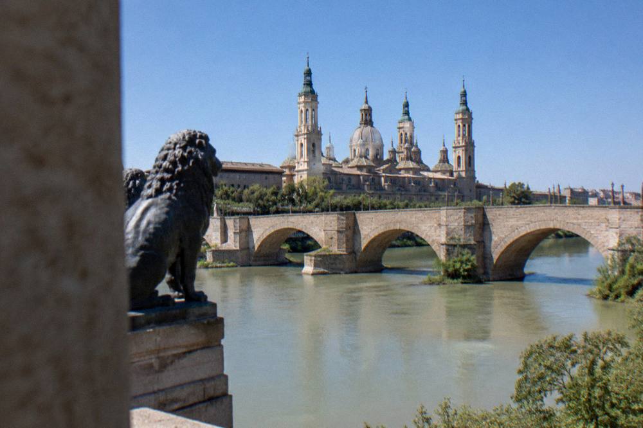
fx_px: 625
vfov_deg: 37.8
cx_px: 322
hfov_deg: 54.5
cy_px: 214
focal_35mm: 35
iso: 500
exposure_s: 1/400
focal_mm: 35
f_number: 9
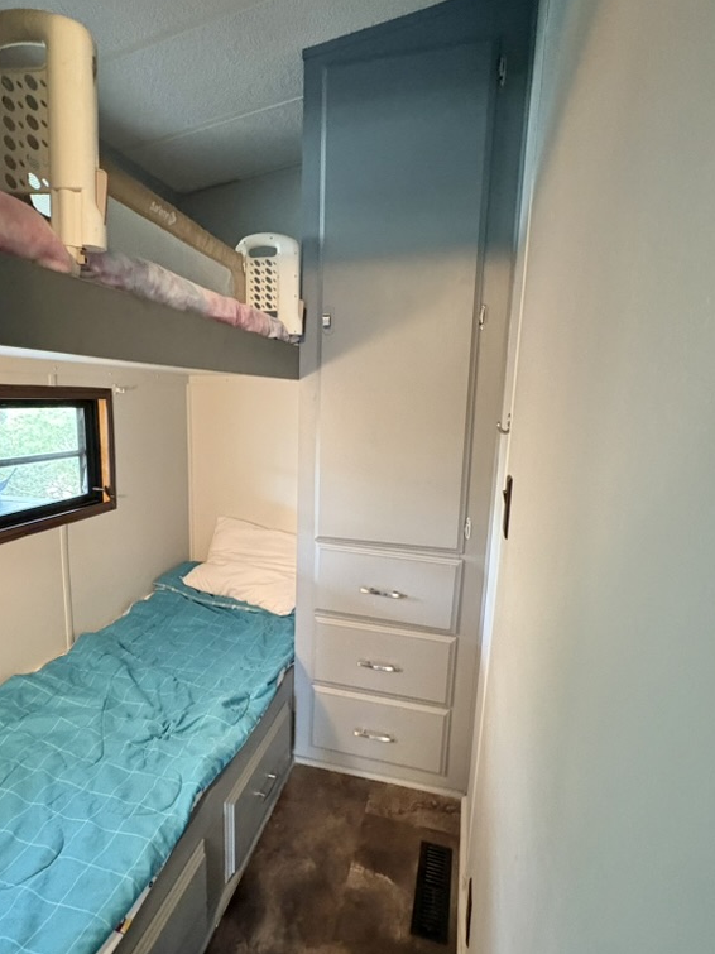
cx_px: 315
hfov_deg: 68.4
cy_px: 494
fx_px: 523
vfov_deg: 84.6
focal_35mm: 19
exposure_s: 1/40
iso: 800
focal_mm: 2.22
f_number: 2.2
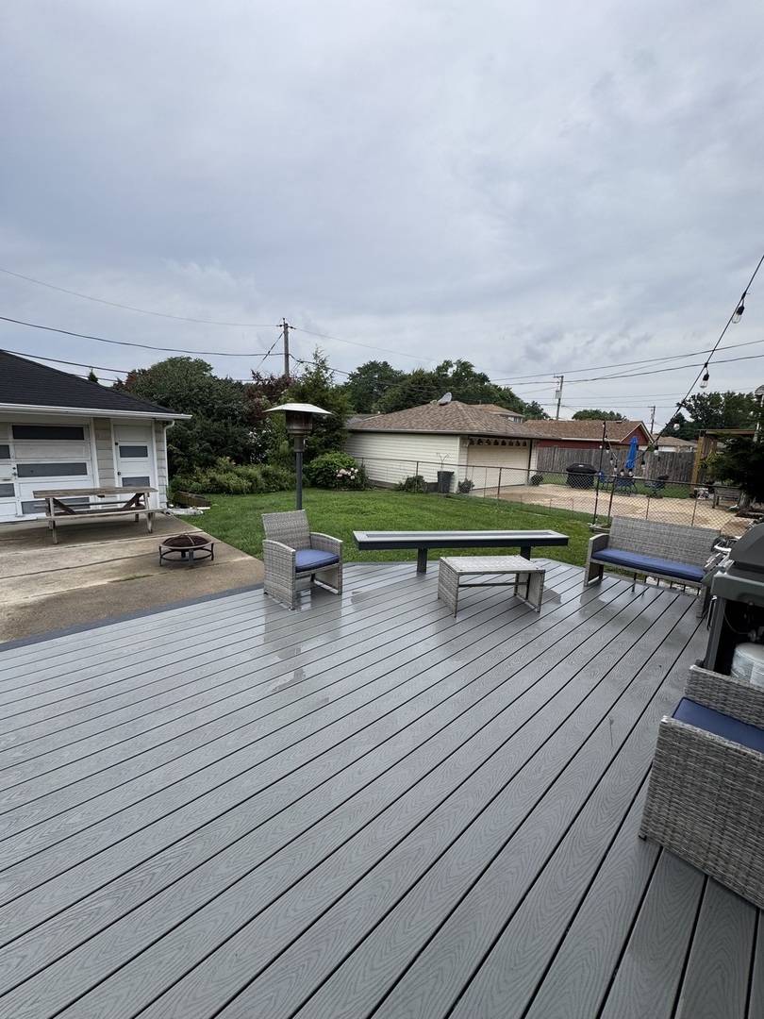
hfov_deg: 85.7
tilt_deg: -11.5
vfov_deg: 102.1
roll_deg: -2.3
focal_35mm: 14
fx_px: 412
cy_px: 510
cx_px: 382
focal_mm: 2.22
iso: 40
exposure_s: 1/414
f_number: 2.2
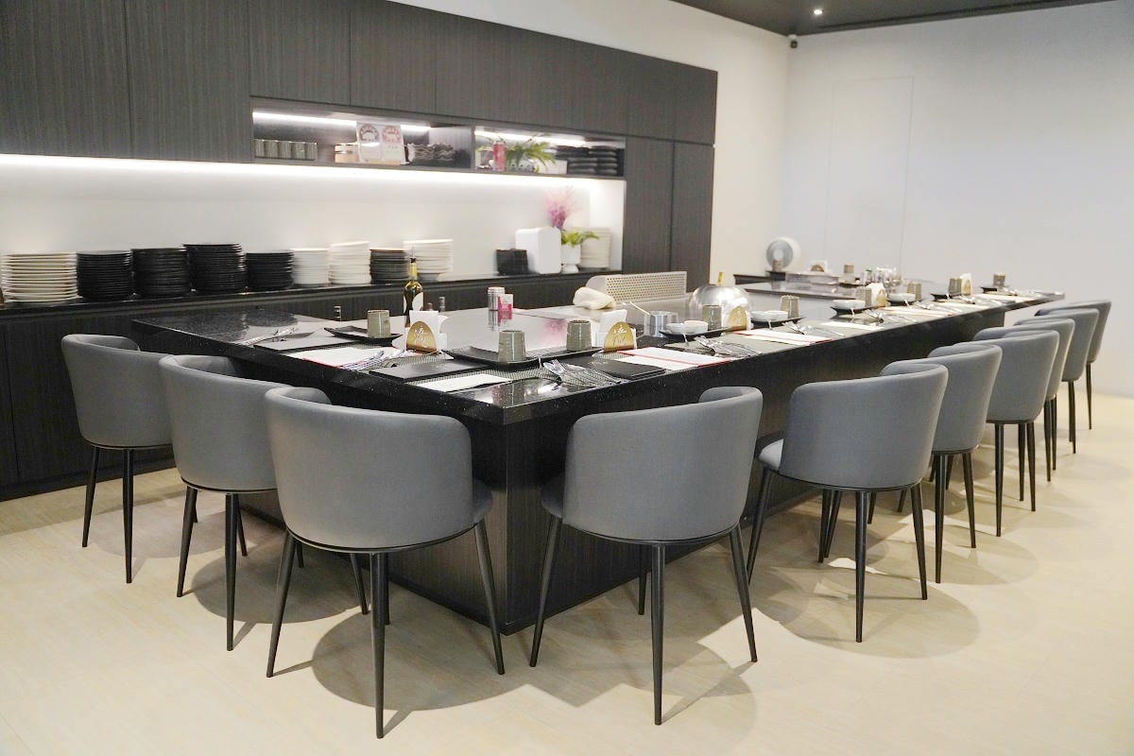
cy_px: 378
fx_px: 882
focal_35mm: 28
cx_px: 567
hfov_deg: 65.5
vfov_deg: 46.4
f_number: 2.8
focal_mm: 28
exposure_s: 1/160
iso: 4000
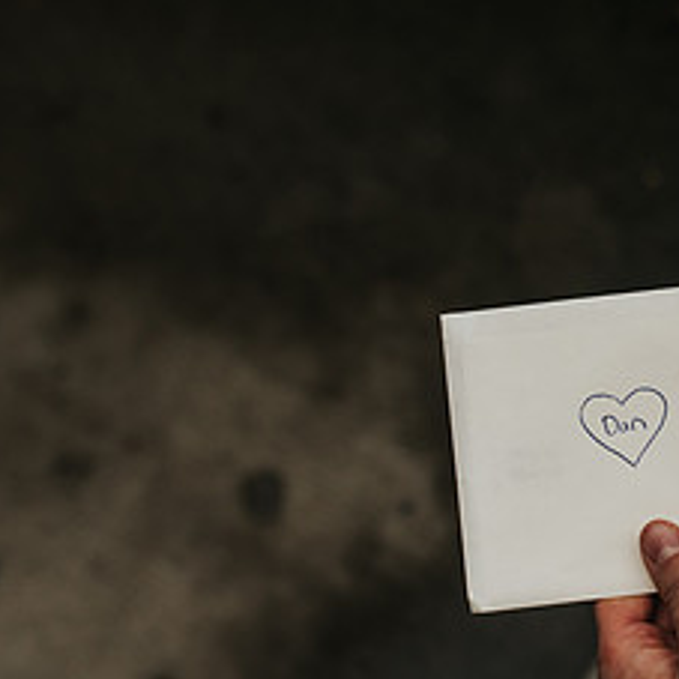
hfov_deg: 21.7
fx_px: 1687
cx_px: 718
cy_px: 395
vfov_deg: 22.7
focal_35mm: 76
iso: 320
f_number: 2.8
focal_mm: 35
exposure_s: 1/4000
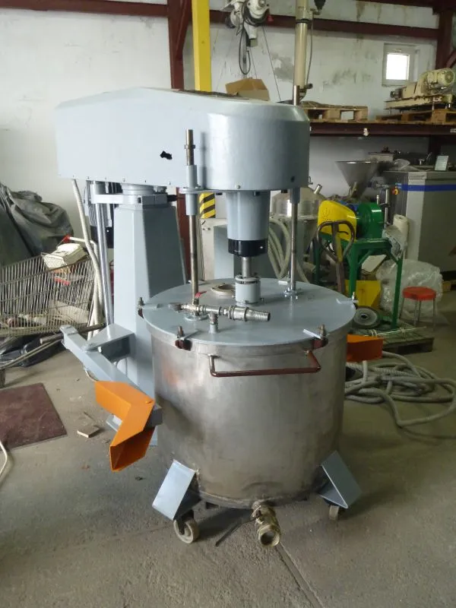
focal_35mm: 28
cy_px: 304
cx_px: 228
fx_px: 492
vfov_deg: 63.4
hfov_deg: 49.7
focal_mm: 4.9
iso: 400
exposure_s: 1/25
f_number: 3.3
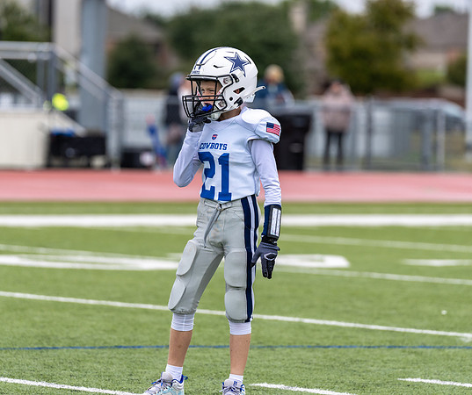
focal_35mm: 266
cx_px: 234
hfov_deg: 7.1
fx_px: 3790
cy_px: 168
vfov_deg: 6.0
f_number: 3.5
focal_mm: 200
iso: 250
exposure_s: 1/1250
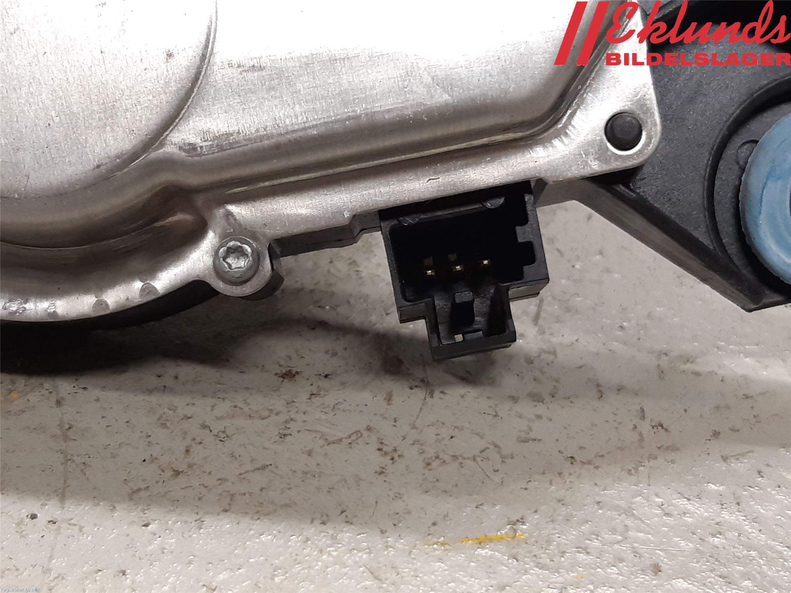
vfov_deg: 53.1
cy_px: 296
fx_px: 594
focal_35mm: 26
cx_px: 396
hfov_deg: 67.3
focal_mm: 3.93
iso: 125
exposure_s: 1/50
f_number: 1.7
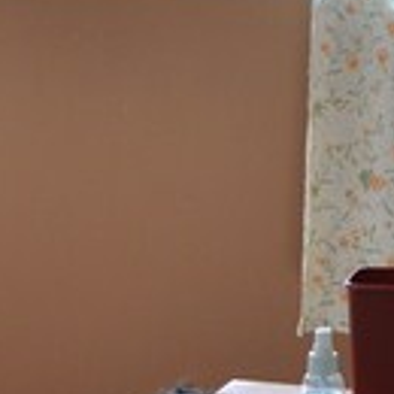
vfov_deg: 11.6
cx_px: 79
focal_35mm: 151
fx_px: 1944
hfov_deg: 11.5
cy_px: 232
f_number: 5
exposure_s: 1/100
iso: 400
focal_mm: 24
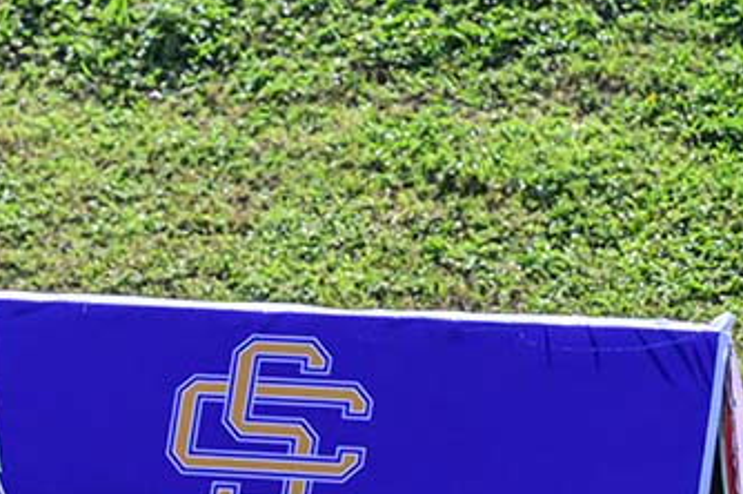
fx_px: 7711
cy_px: 214
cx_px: -265
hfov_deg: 5.5
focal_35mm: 374
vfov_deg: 3.7
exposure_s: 1/10000
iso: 1100
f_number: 3.5
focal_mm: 130
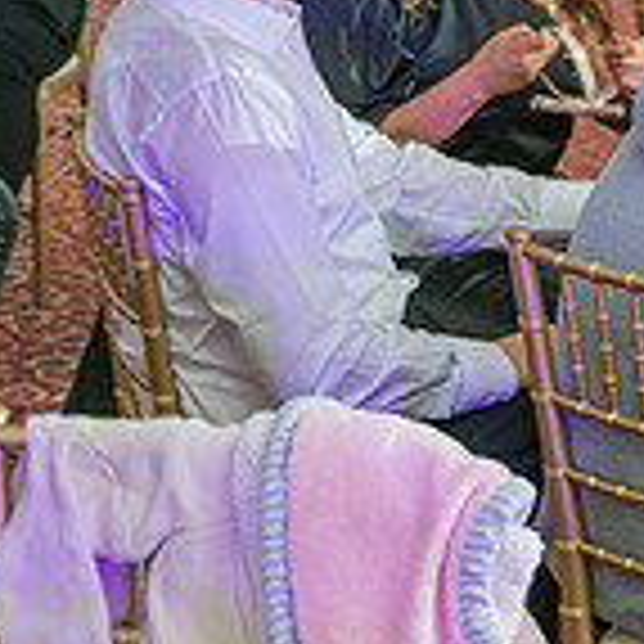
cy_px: 56
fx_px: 2905
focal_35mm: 138
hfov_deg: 11.4
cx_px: 1279
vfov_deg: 12.5
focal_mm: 40
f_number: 2.8
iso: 400
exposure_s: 1/100
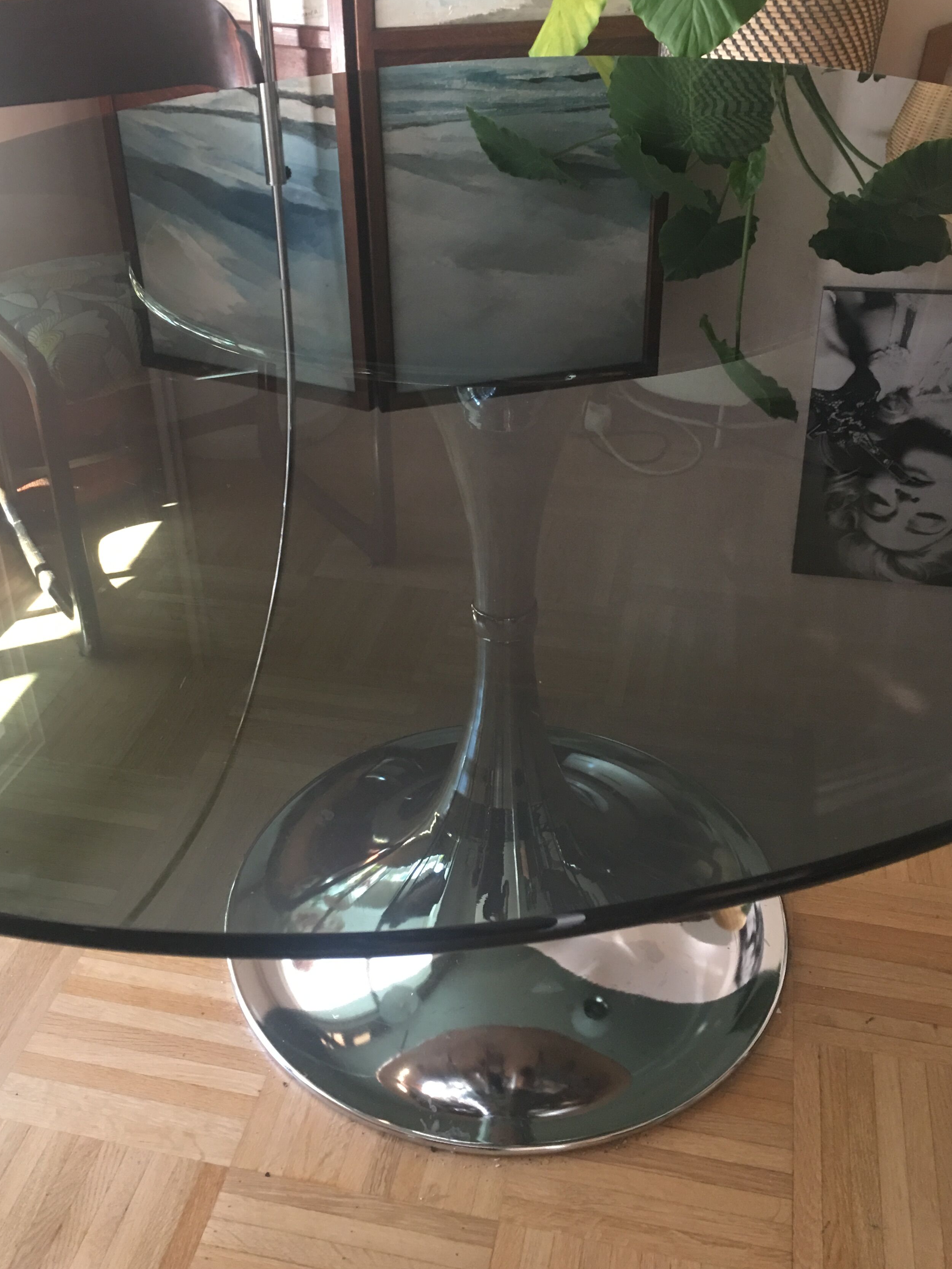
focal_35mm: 35
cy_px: 544
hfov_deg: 40.7
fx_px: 1283
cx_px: 459
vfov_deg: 52.4
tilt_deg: -29.3
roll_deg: +1.3
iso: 80
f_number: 2.2
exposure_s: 1/17
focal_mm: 4.15
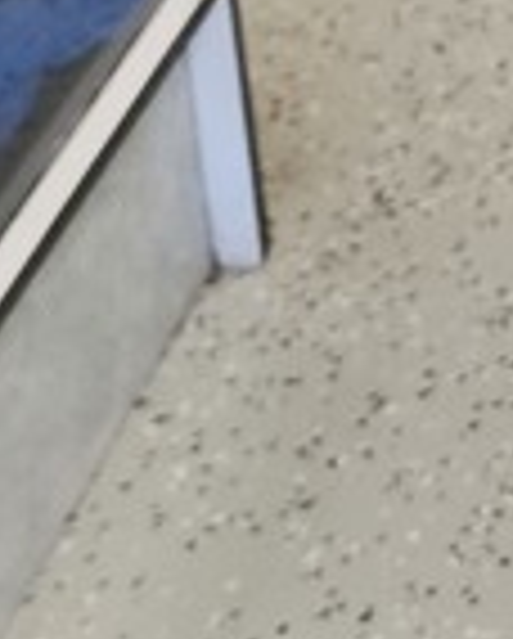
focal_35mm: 162
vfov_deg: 10.6
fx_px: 3068
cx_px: 1386
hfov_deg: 8.4
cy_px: -765
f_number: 1.8
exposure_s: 1/120
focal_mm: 6.4
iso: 125
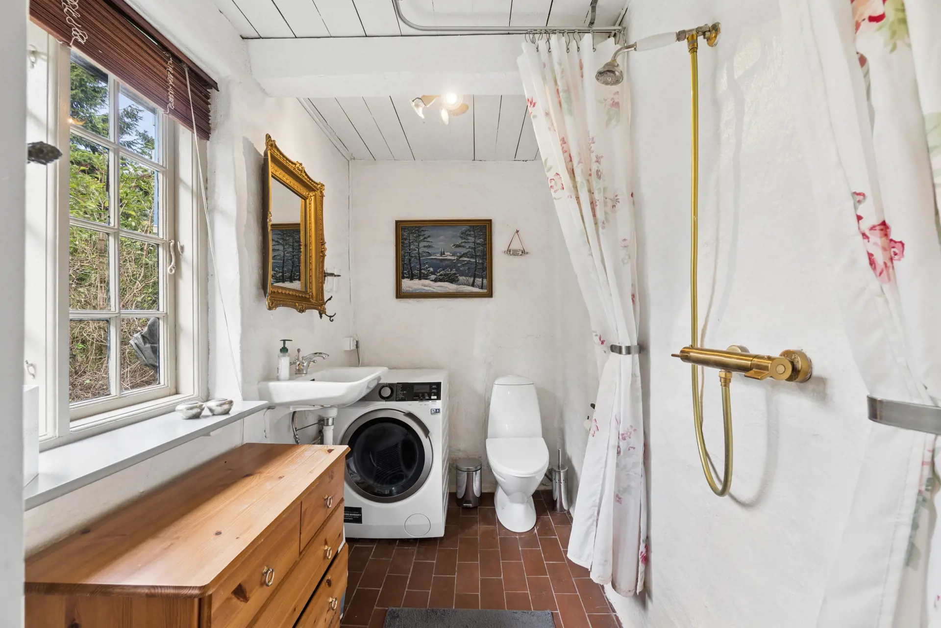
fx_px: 392
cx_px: 470
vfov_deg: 77.3
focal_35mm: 15
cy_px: 314
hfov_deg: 100.4
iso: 200
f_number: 8
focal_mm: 10
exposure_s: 1/8
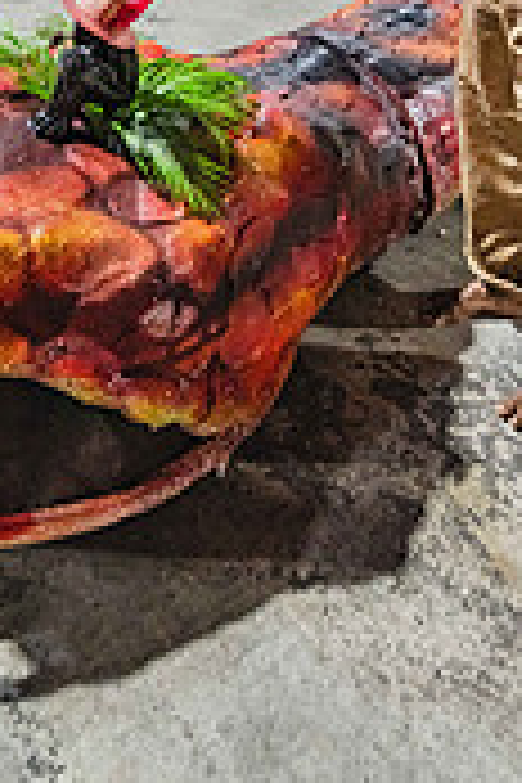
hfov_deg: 33.3
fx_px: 870
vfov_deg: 40.1
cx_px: 220
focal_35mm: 40
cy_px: -63
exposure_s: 1/400
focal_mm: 15.5
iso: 1600
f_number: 4
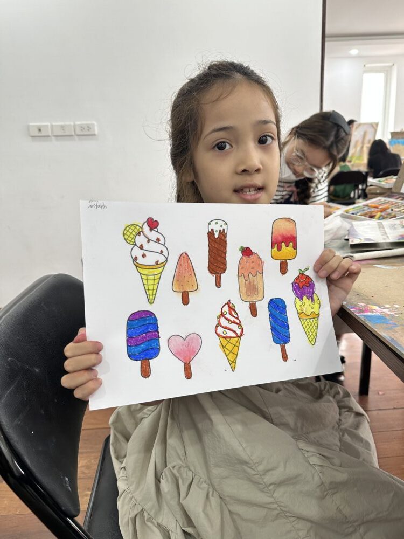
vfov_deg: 71.6
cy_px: 270
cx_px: 202
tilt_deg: -13.4
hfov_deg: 56.8
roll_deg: +1.6
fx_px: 373
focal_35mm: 24
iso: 160
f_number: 1.78
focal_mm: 6.86
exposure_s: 1/100
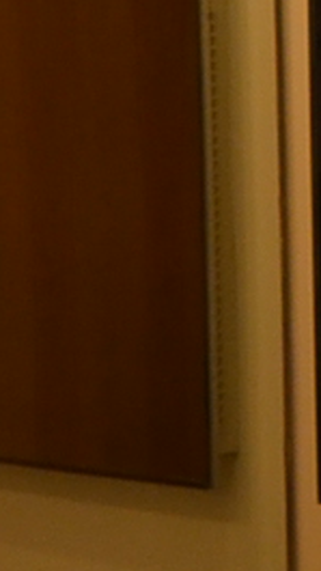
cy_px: 323
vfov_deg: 15.5
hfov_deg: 8.1
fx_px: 2095
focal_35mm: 138
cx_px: 782
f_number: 5
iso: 400
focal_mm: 9.5
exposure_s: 1/100
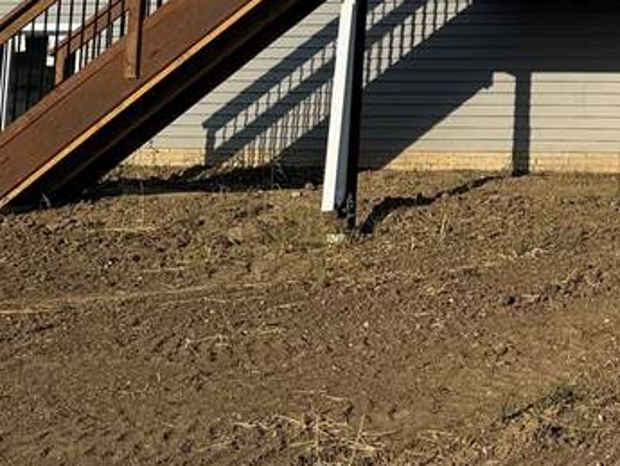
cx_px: 746
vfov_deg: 15.5
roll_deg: -0.7
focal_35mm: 89
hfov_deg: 20.6
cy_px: -205
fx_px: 1595
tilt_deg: +10.4
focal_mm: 6.76
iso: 80
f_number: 1.78
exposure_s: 1/4975
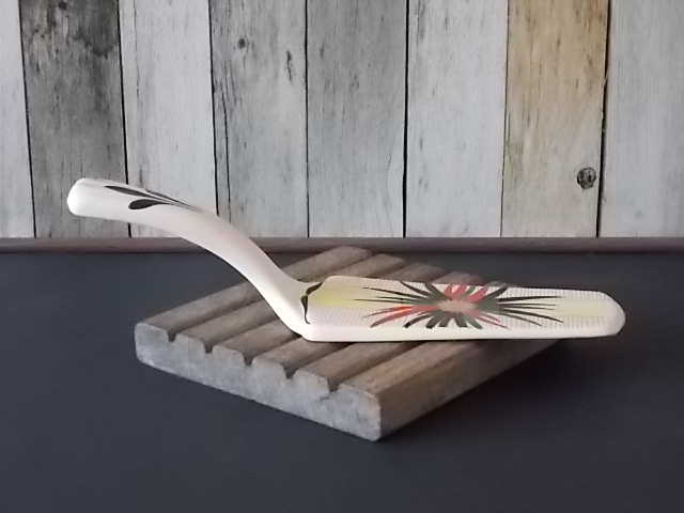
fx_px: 1304
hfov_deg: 29.4
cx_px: 342
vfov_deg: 22.3
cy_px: 256
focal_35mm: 66
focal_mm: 11.8
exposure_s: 1/40
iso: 800
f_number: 5.3
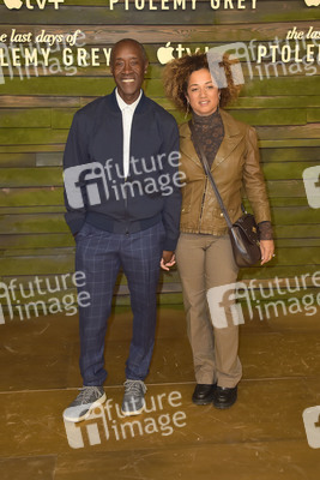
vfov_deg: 46.4
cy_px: 240
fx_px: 559
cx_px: 160
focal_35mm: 42
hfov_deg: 31.9
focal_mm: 42
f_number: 7.1
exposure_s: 1/250
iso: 320
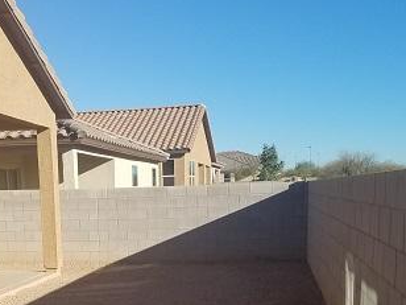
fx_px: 633
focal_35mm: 54
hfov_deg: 35.2
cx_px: 132
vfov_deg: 26.3
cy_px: 267
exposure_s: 1/1824
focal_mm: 4.2
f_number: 1.7
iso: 50
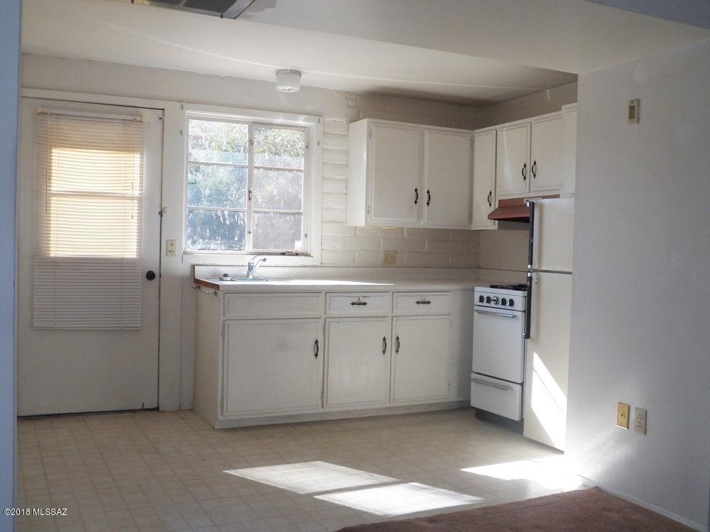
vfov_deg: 40.7
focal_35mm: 35
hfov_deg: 52.6
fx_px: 718
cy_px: 266
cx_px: 355
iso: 200
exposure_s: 1/500
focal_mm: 6.3
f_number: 2.8
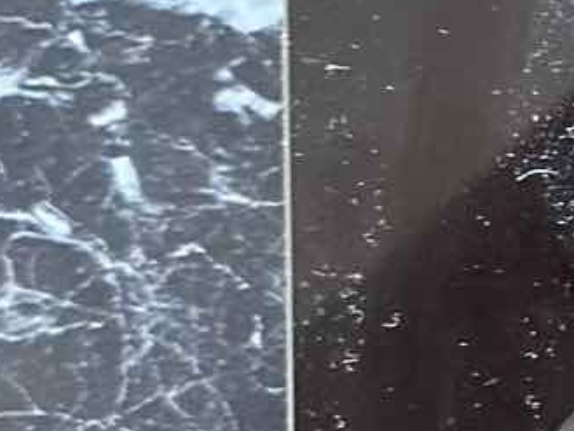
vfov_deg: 5.2
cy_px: -436
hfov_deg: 6.6
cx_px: 1525
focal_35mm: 280
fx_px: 4645
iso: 400
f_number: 1.78
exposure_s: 1/40
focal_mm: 6.86
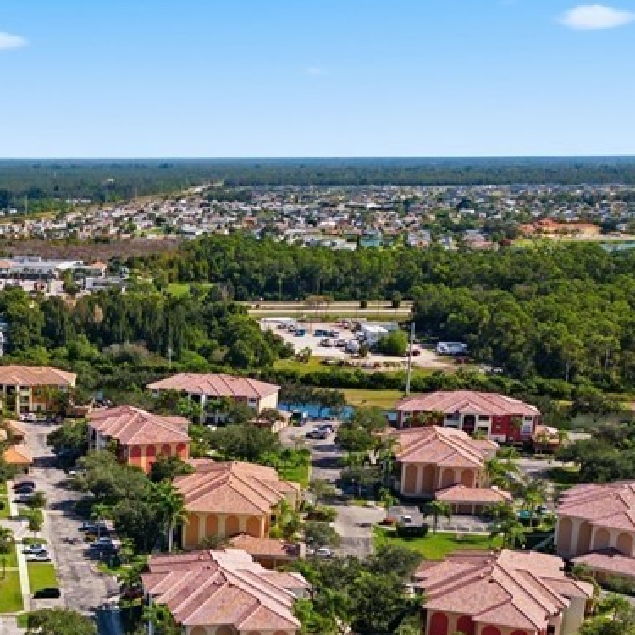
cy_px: 549
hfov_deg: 28.3
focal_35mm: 58
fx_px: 1204
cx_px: 49
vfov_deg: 28.6
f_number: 1.7
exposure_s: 1/80
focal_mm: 6.7
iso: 100
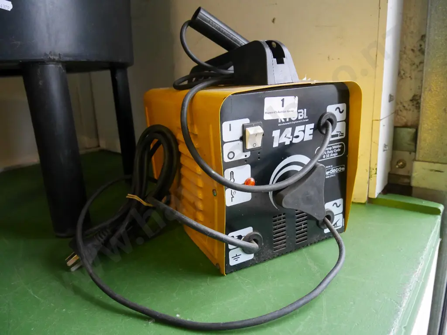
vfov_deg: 56.9
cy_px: 168
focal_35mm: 24
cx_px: 224
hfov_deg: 71.6
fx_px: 310
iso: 3200
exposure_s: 1/80
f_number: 4
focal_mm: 12
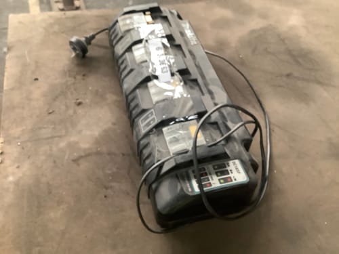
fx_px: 304
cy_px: 127
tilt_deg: -50.4
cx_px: 170
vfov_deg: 45.4
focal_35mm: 31
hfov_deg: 58.4
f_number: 2.4
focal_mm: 3.3
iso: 320
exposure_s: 1/25
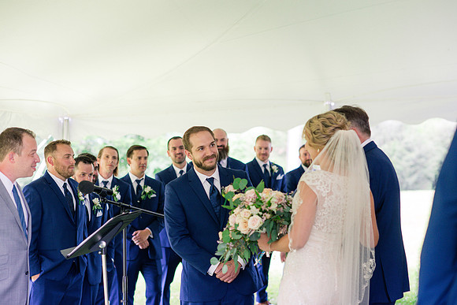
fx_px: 1079
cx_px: 228
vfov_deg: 16.1
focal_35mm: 85
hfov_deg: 23.9
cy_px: 152
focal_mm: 85
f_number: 3.2
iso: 500
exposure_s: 1/250
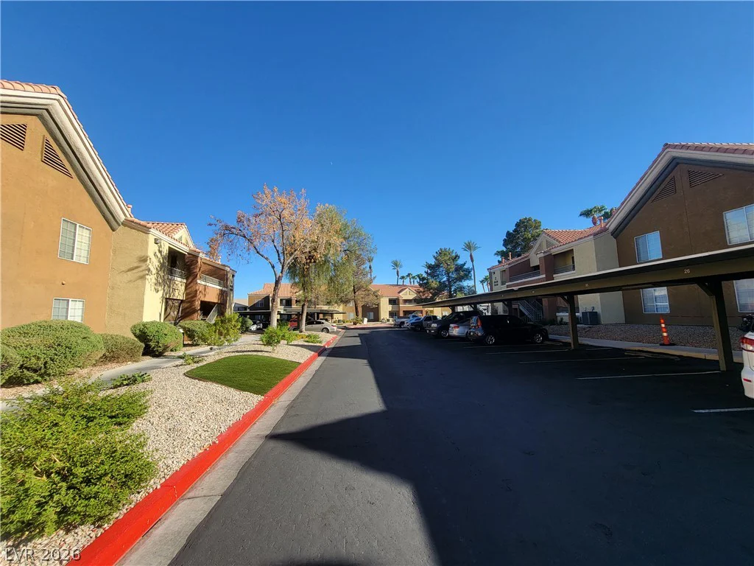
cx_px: 377
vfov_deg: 89.9
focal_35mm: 13
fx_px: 283
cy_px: 283
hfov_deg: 106.2
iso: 50
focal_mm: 2.2
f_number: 2.2
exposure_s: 1/829
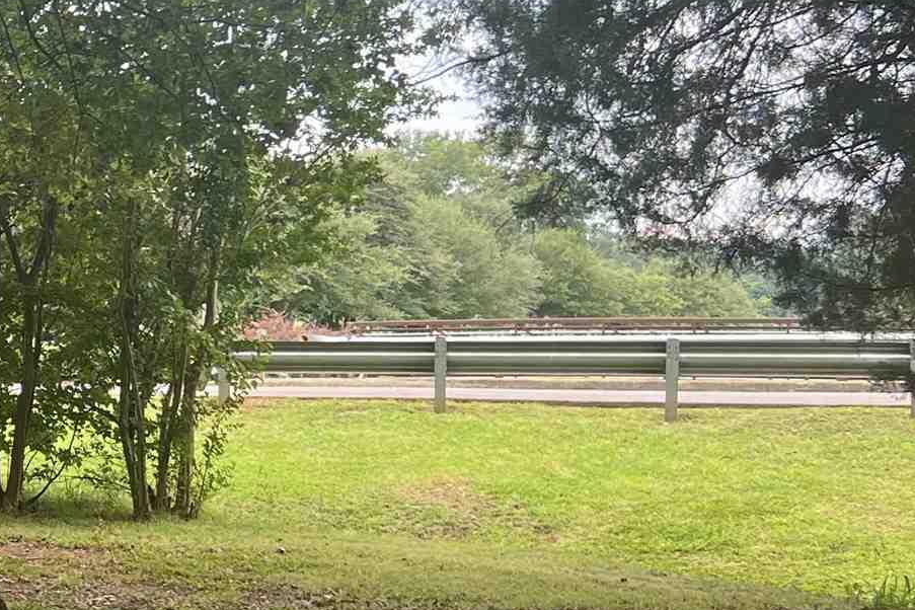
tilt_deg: +0.7
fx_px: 2338
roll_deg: -0.5
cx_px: -526
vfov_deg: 14.9
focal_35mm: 92
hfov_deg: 19.0
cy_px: 250
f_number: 1.5
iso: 50
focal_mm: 5.7
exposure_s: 1/387
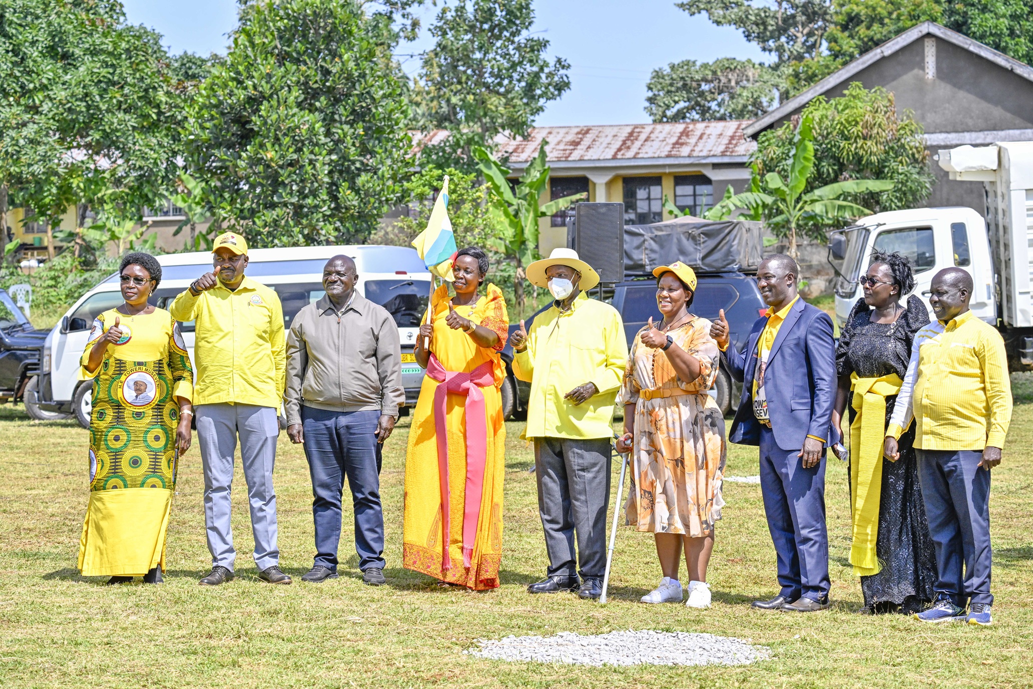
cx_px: 516
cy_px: 344
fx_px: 2869
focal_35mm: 100
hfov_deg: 20.4
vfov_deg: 13.7
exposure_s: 1/1600
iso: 720
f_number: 7.1
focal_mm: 100
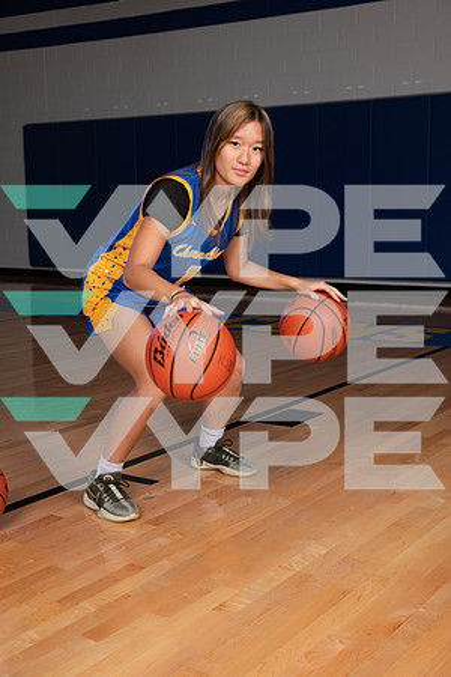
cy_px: 338
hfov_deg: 26.0
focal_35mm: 52
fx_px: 977
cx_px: 226
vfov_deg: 38.2
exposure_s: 1/320
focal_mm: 52
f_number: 7.1
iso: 500
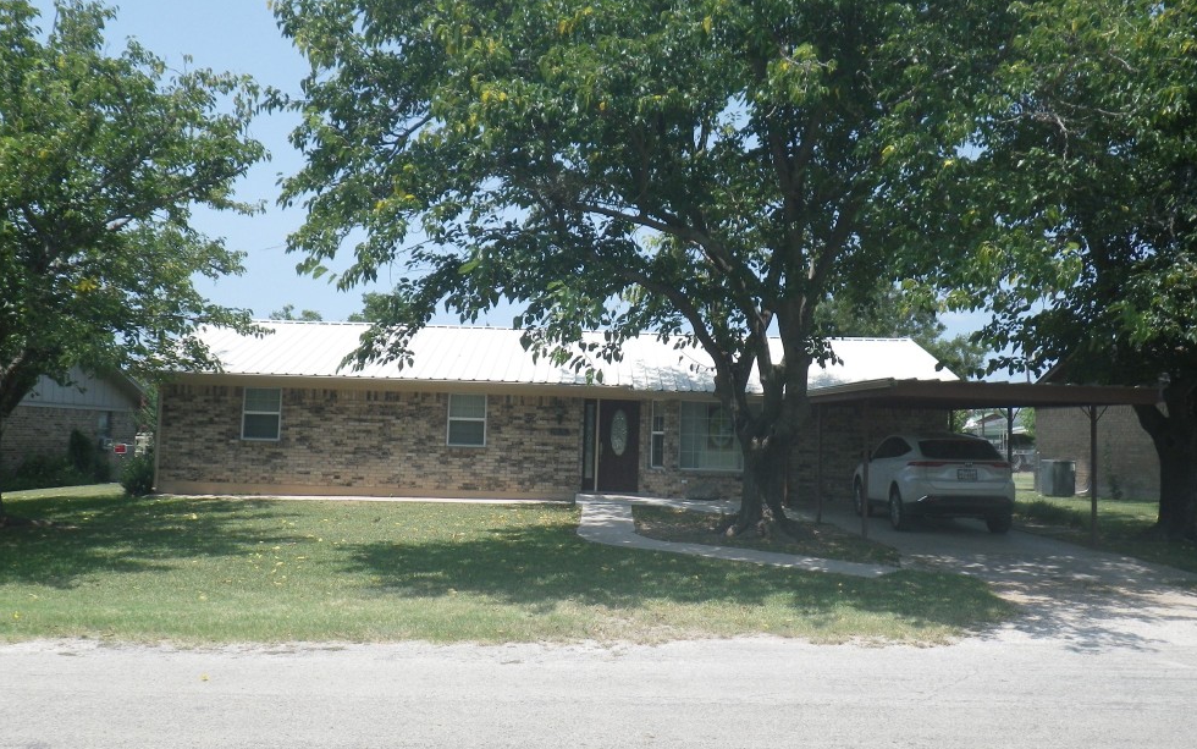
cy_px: 347
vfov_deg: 40.6
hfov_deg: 61.2
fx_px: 1012
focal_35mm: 31
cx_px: 603
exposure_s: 1/400
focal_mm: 5
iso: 80
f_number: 4.2
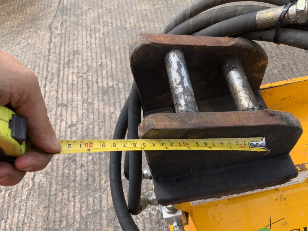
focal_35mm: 29
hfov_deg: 61.7
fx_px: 258
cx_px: 154
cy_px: 116
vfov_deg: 48.2
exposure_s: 1/719
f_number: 1.8
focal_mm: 3
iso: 16
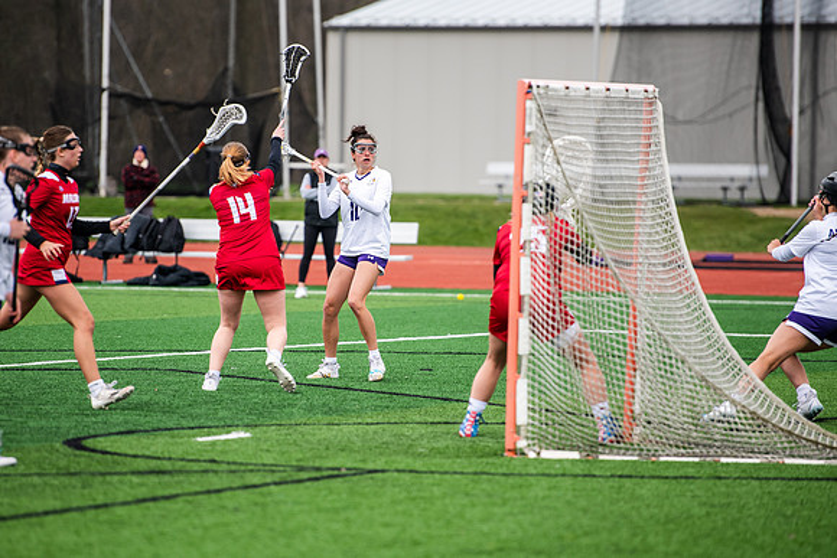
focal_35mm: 238
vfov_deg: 5.8
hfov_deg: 8.7
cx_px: 346
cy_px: 249
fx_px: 5532
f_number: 3.2
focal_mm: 200
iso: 250
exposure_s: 1/1600
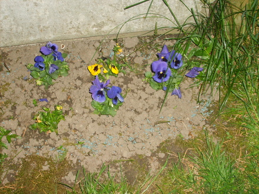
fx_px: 389
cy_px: 97
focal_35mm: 52
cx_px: 130
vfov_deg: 28.0
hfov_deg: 36.8
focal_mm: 8.7
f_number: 3.3
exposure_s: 1/45
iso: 106
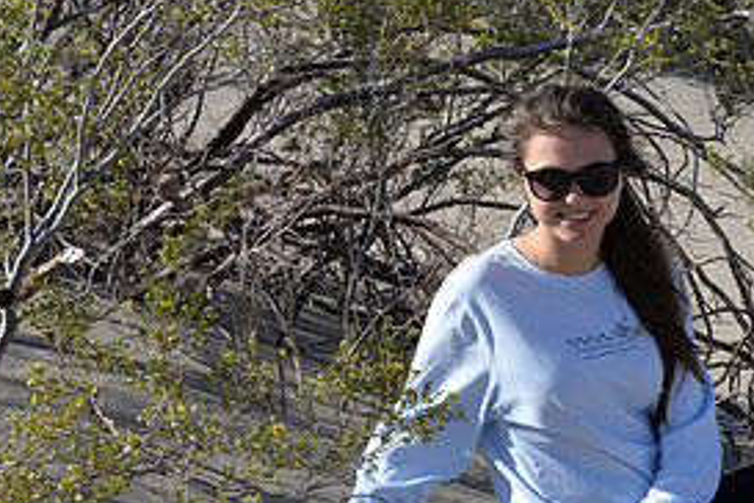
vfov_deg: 9.9
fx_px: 2890
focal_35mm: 138
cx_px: 765
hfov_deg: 14.6
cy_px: 341
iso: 100
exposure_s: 1/60
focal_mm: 65
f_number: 14
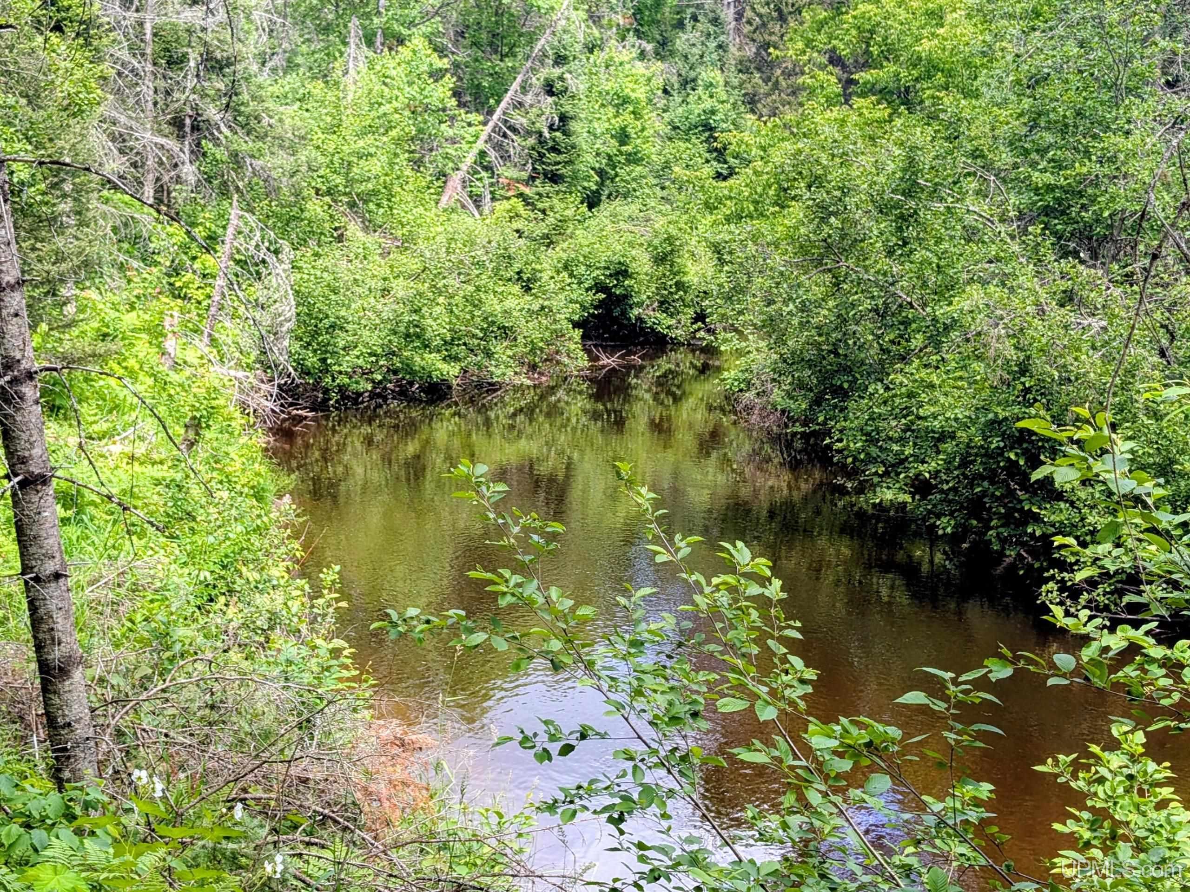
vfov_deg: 29.7
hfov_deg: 38.9
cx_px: 595
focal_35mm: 49
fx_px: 1684
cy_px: 446
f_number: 1.68
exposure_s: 1/201
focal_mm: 6.9
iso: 21
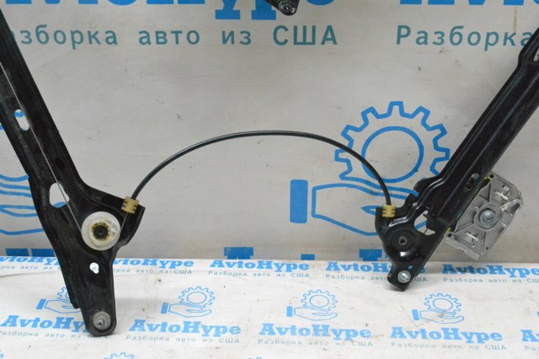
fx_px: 718
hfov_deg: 41.1
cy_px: 180
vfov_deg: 28.0
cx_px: 270
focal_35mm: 48
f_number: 10
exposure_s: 1/160
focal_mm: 32
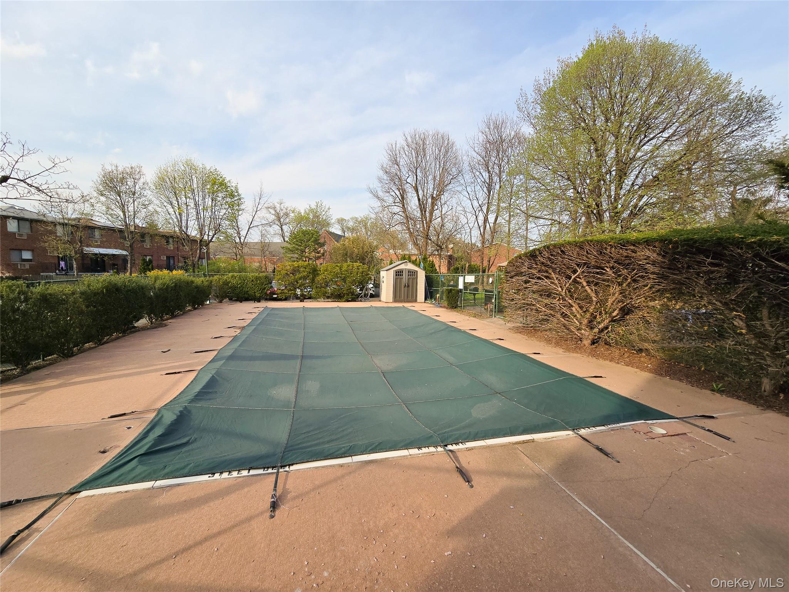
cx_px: 394
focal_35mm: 13
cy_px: 296
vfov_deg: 89.9
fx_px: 296
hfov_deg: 106.2
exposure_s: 1/1400
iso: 50
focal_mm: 2.2
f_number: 2.2
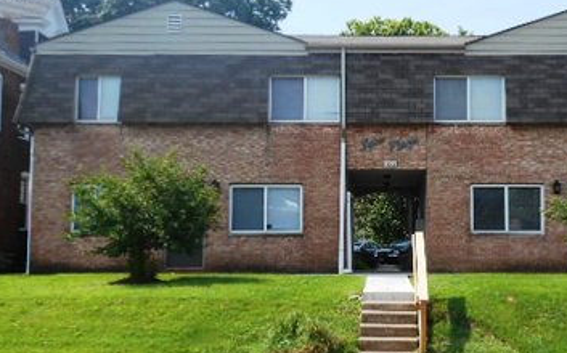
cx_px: 382
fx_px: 926
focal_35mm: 60
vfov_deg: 21.6
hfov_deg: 33.7
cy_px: 183
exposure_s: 1/500
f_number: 3.9
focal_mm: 6.7
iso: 80
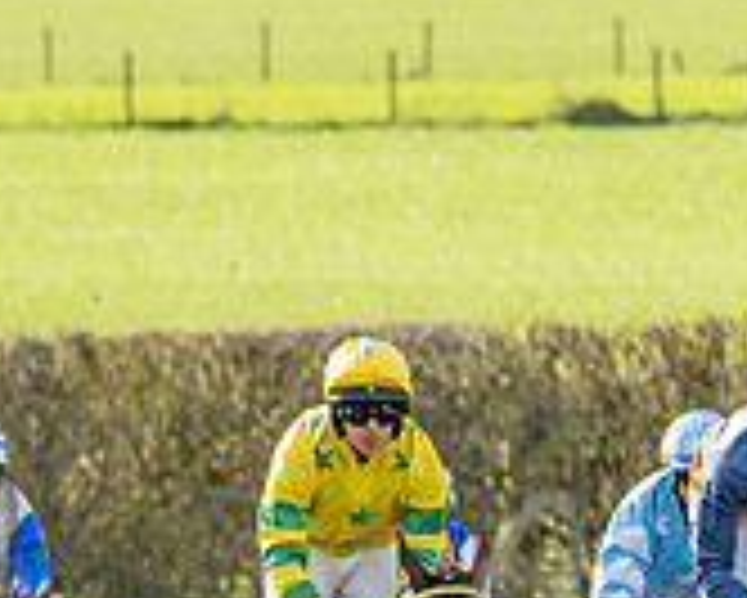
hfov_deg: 1.6
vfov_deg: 1.2
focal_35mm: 1242
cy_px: 944
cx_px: 834
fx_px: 27475
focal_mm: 150
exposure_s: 1/1250
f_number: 4
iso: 200
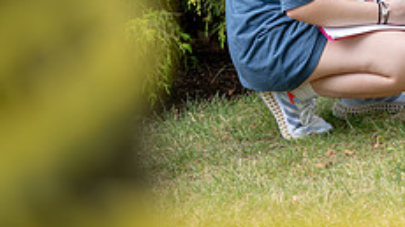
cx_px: 366
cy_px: 89
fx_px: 2779
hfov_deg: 8.3
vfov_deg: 4.7
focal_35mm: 259
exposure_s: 1/400
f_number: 3.2
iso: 160
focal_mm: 98
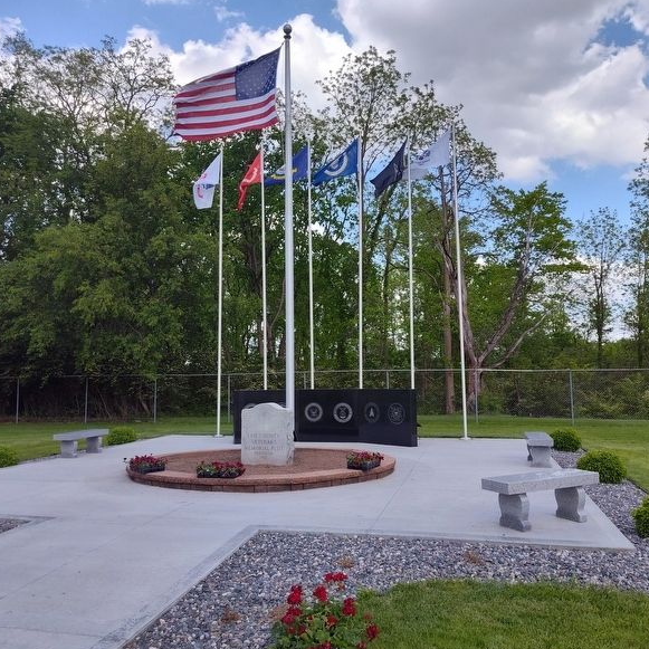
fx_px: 594
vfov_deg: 57.3
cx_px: 331
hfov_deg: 57.3
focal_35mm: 28
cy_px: 328
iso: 100
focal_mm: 5.56
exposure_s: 1/1208
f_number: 1.8
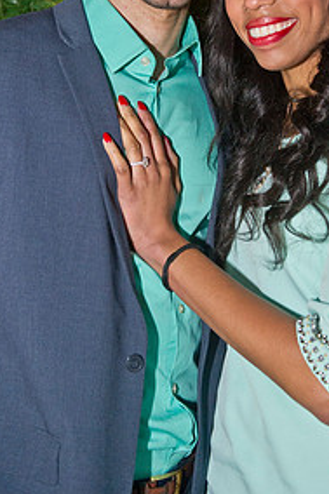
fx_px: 1043
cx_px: 198
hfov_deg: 17.9
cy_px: 106
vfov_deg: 26.2
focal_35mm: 76
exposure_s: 1/100
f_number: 4
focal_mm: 48
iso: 3200
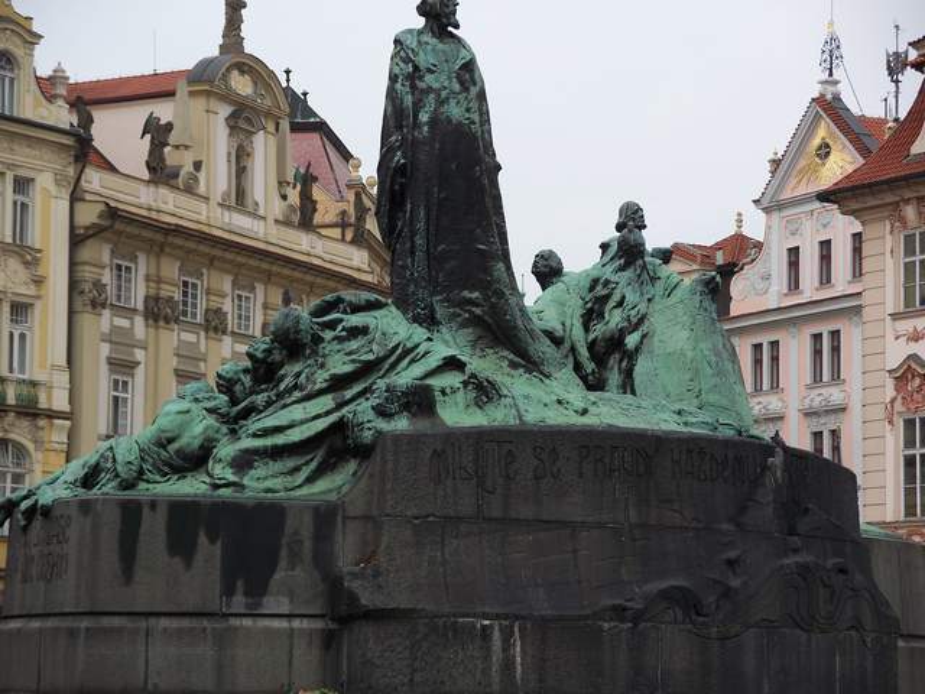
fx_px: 3020
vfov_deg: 13.1
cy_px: 347
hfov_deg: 17.4
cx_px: 462
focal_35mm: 113
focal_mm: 23.9
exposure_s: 1/500
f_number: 3.6
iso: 64
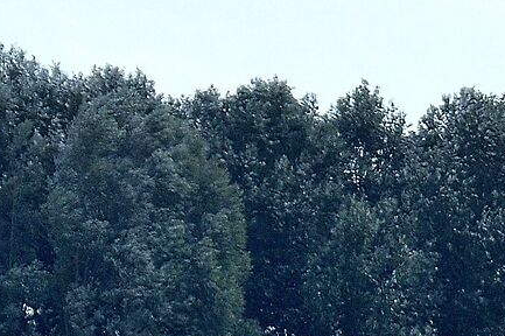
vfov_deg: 1.4
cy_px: 715
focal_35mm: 997
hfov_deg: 2.1
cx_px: 527
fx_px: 13975
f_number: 11
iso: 200
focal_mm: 120
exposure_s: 1/320
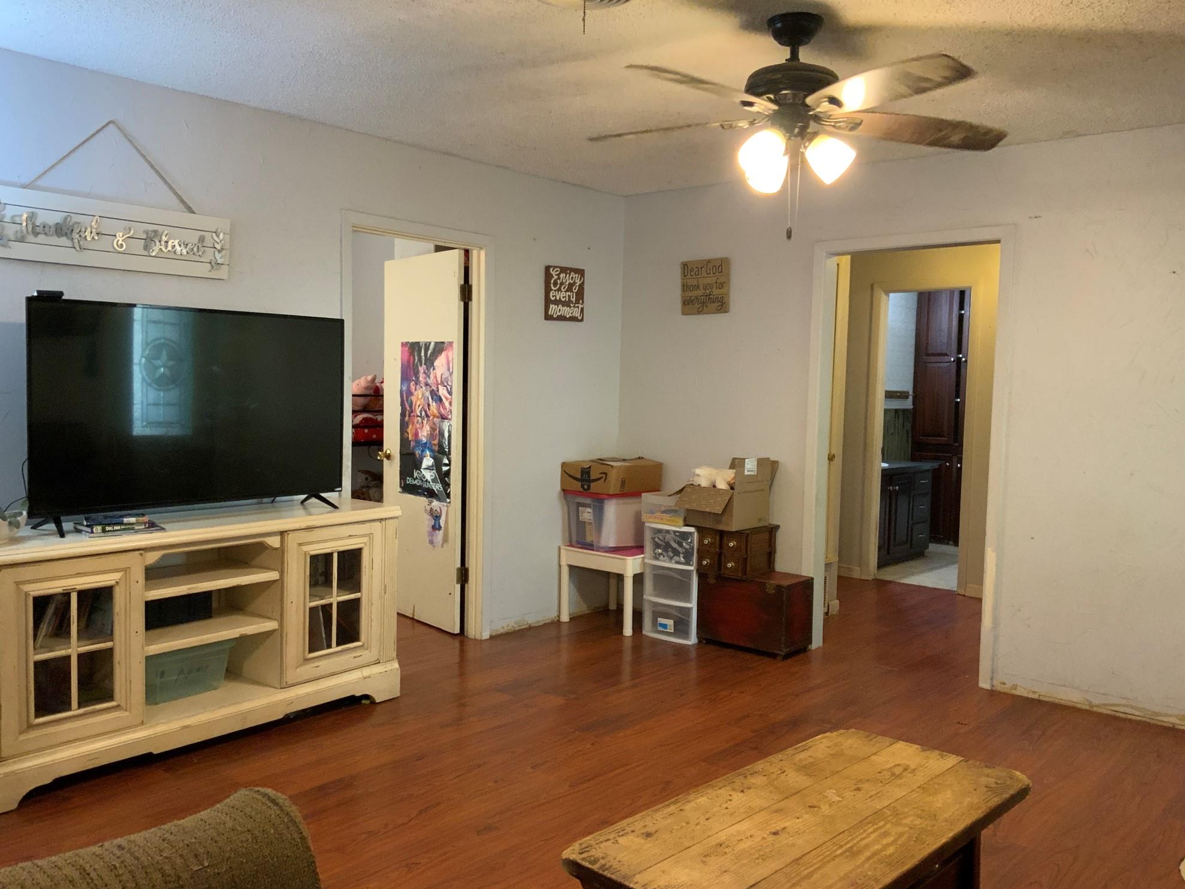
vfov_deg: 46.8
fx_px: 1027
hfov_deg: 60.0
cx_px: 575
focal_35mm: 30
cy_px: 450
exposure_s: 1/60
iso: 250
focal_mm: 3
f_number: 1.8
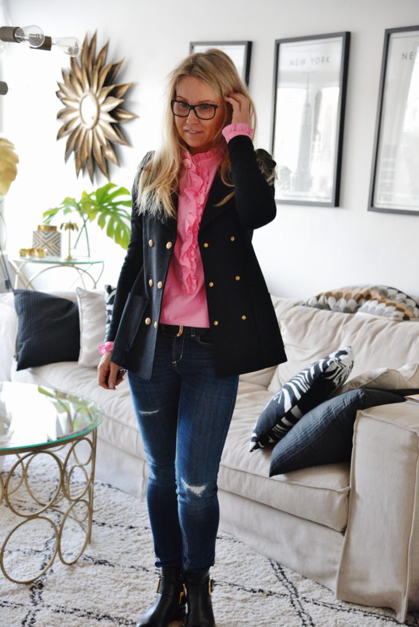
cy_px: 314
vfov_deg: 32.4
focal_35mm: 62
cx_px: 210
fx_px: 1081
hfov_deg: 21.9
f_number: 5
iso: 5000
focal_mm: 62
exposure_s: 1/40
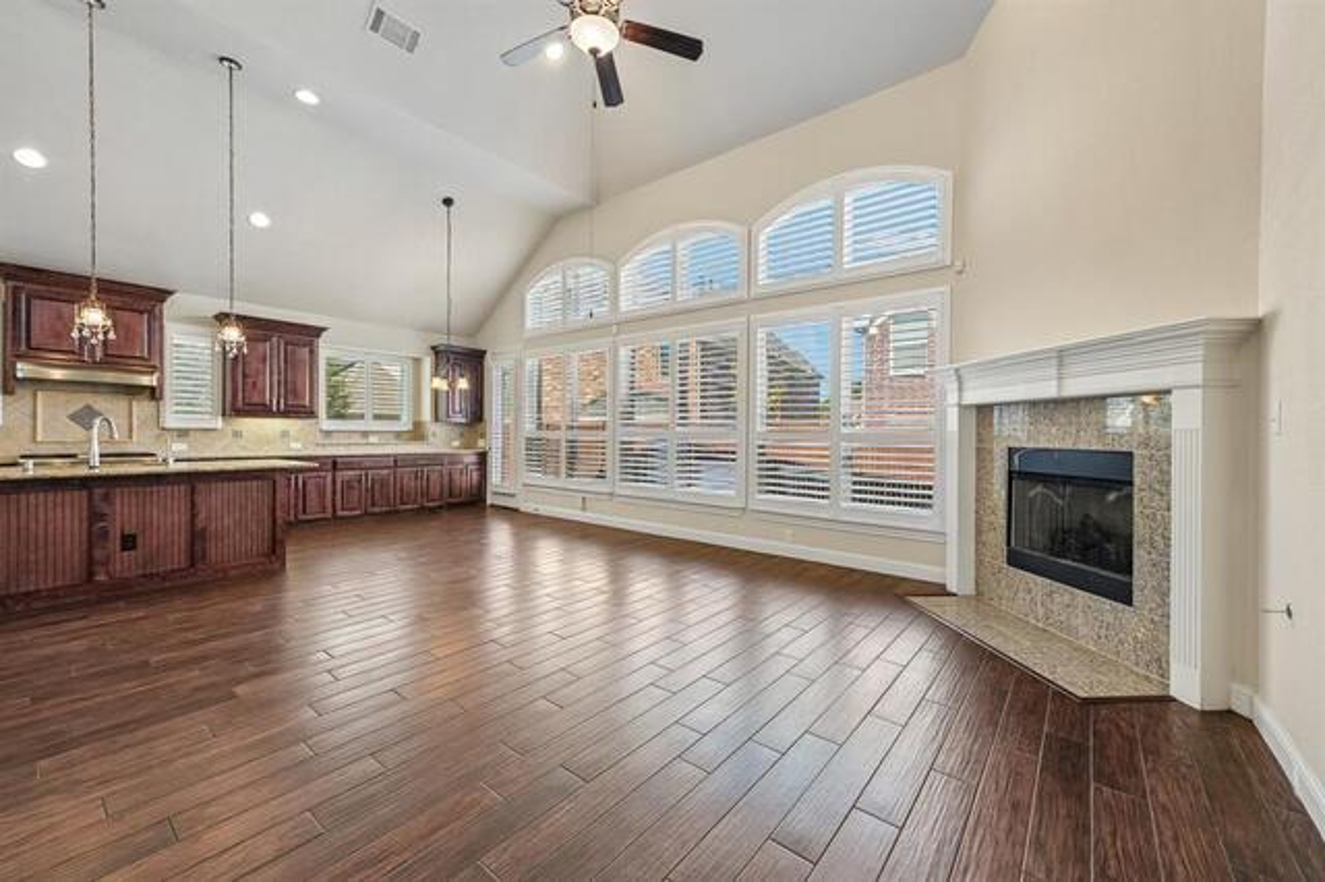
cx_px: 662
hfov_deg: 104.3
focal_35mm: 14
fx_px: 515
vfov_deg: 81.1
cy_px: 441
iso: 400
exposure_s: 1/100
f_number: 8
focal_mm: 14
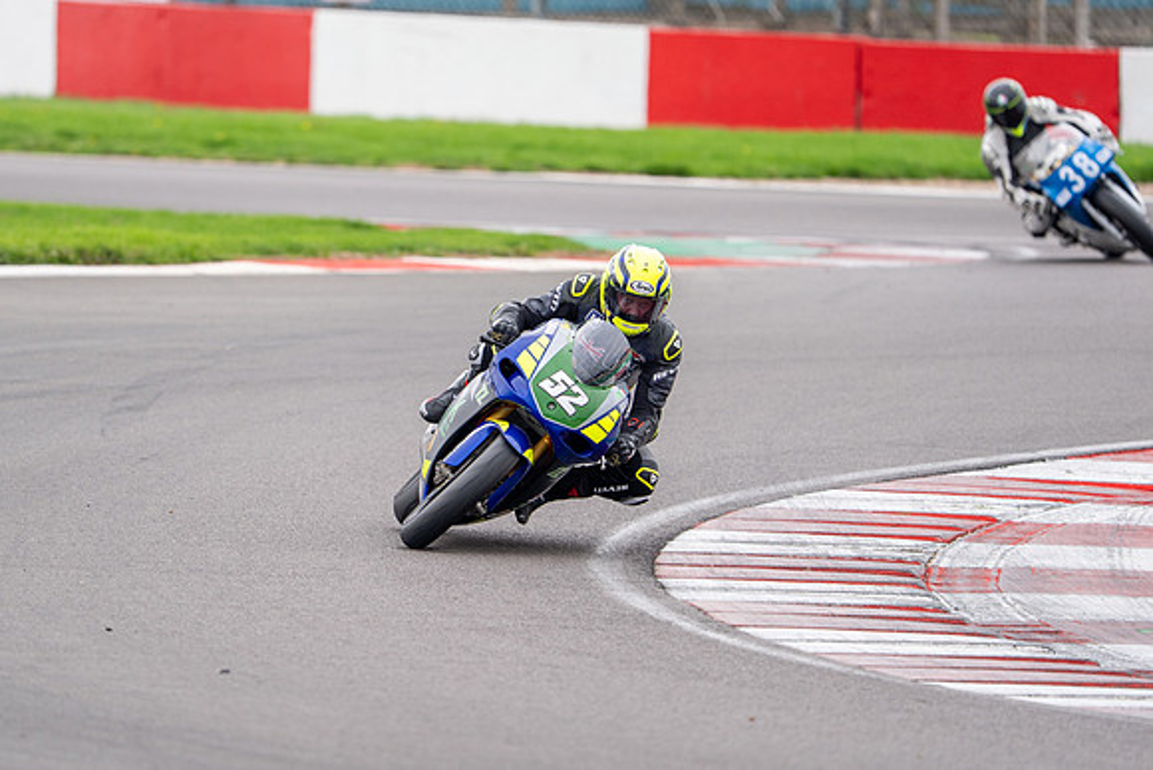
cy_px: 316
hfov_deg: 4.5
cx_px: 422
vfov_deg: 3.0
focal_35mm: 461
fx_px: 14782
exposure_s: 1/500
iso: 200
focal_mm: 363
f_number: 4.5
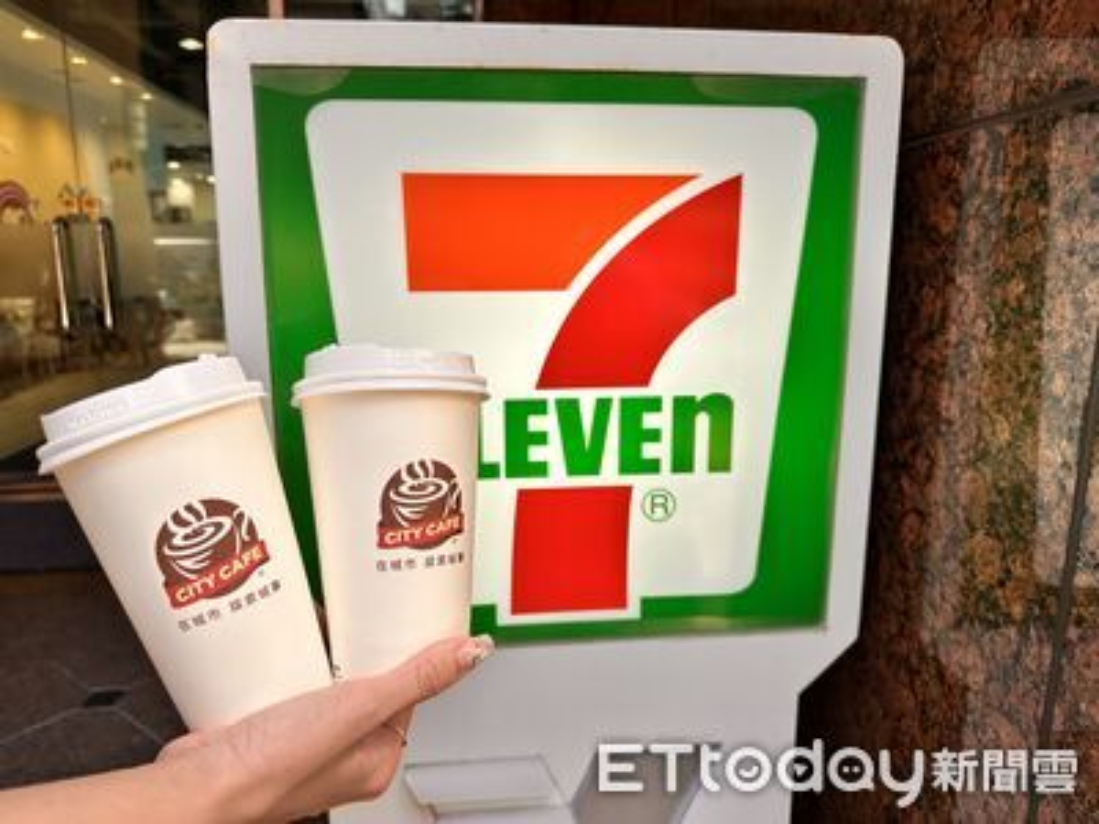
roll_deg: +0.1
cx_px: 550
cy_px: 412
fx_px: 762
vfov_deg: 56.8
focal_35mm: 24
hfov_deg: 71.6
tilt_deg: -11.1
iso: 80
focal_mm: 6.86
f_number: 1.78
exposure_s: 1/724
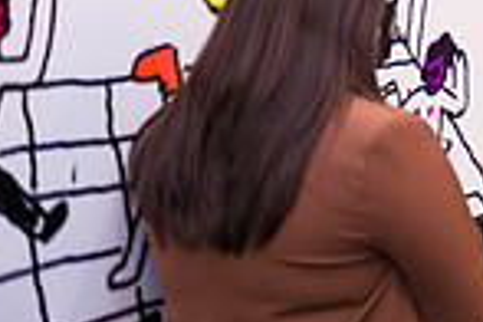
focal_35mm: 95
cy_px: -184
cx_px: 923
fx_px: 1274
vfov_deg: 13.4
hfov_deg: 16.9
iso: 3200
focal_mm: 24
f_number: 3.2
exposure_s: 1/200
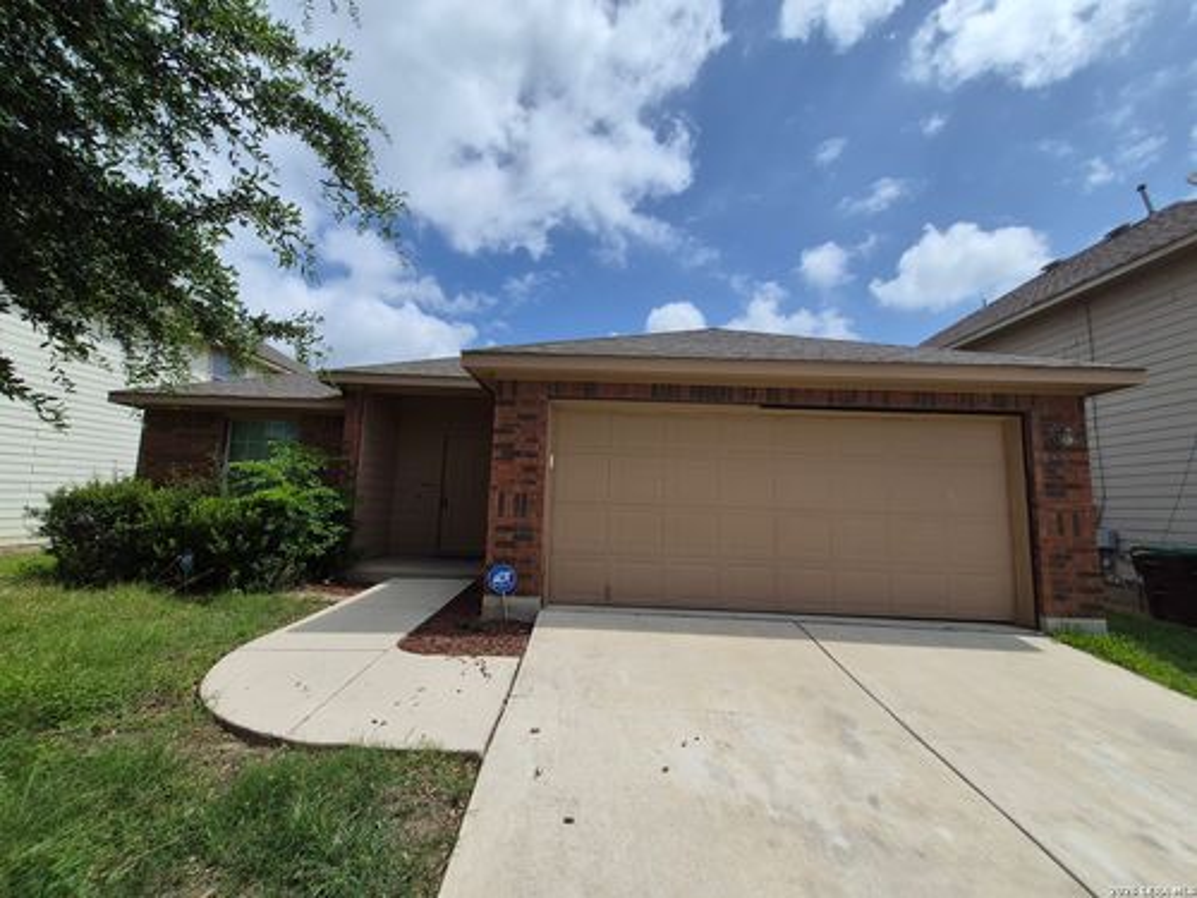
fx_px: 450
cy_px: 449
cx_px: 598
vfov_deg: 89.9
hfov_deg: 106.2
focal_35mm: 13
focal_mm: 1.74
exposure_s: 1/3320
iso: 40
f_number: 2.2
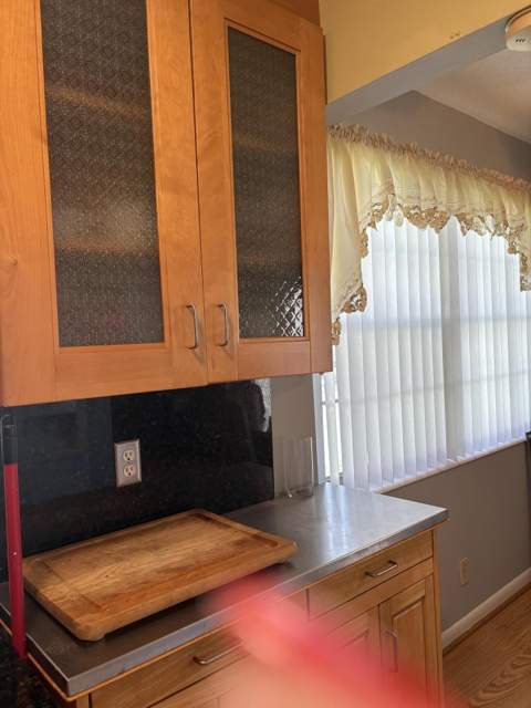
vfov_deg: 67.3
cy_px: 354
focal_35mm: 26
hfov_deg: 53.1
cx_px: 266
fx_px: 532
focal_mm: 5.96
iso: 125
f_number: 1.6
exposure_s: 1/120
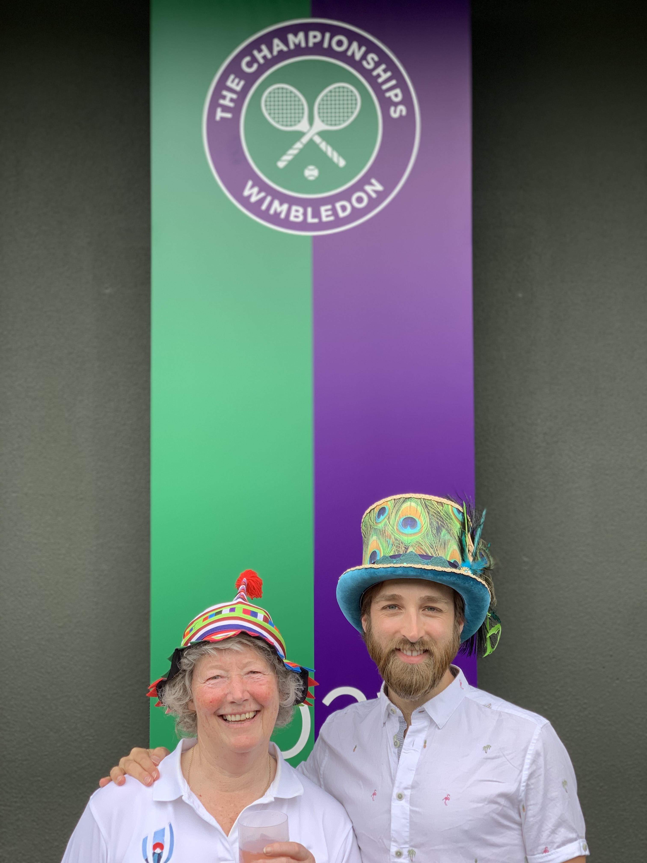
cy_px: 432
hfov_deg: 28.0
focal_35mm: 52
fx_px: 1296
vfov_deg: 36.8
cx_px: 324
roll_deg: +0.4
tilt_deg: +5.2
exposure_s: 1/141
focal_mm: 6
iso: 16
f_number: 2.4
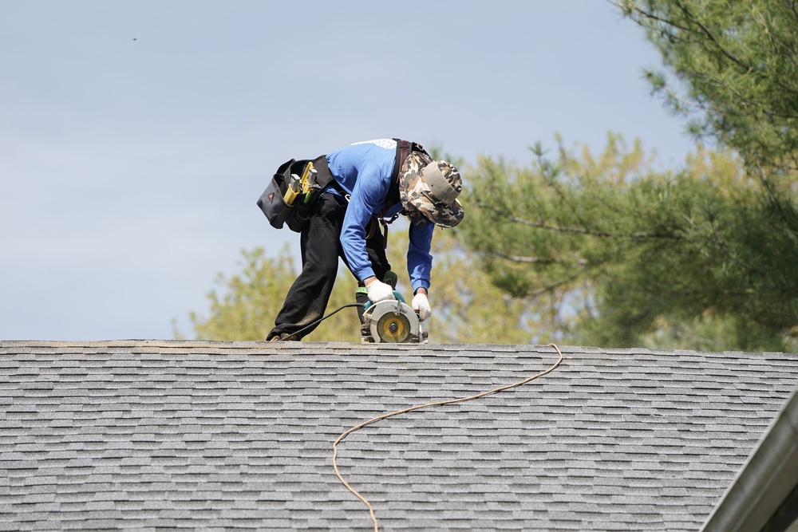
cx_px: 399
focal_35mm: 200
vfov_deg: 6.9
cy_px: 266
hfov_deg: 10.3
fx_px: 4434
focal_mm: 200
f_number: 4.5
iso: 160
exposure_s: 1/320
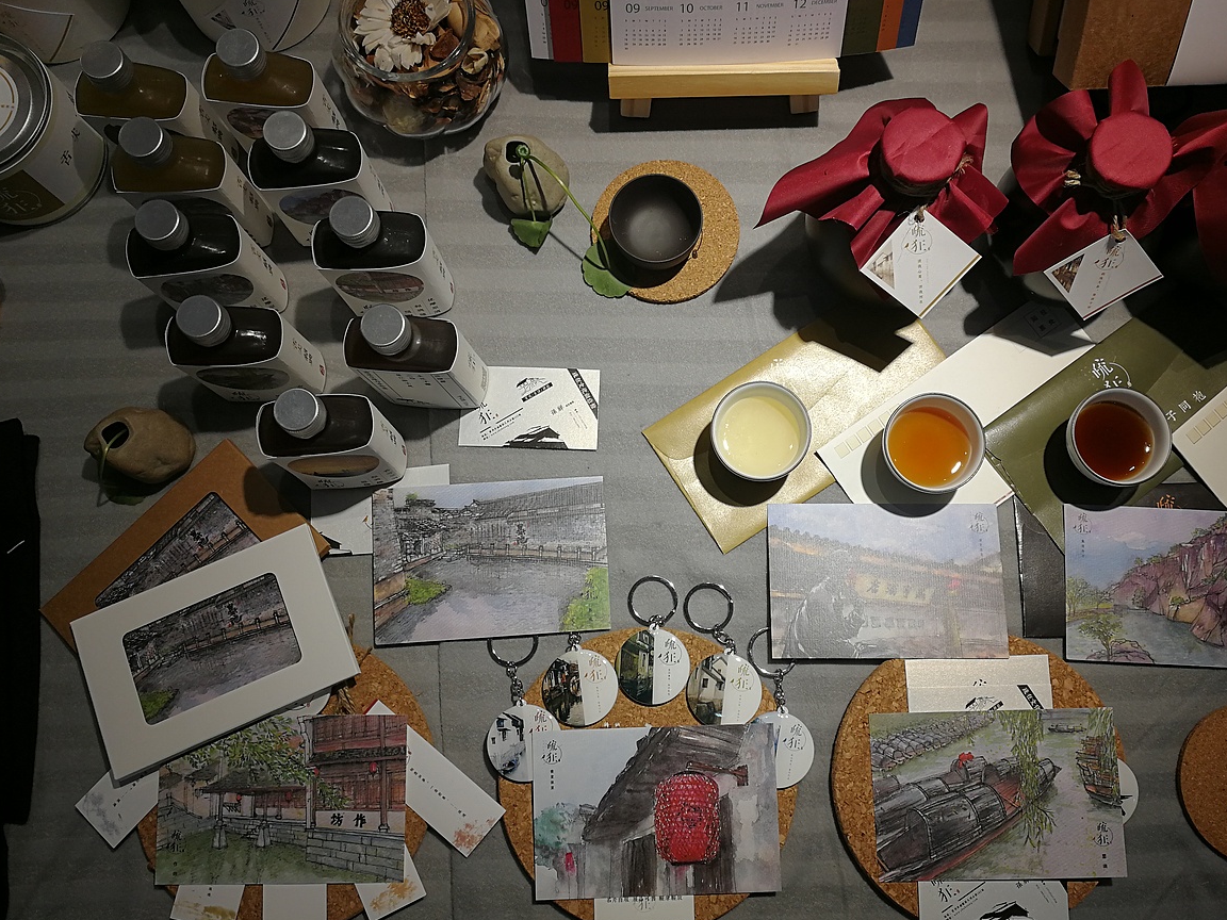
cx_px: 670
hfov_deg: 59.9
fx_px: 1063
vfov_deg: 46.8
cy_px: 482
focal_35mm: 30
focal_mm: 3.95
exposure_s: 1/100
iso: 50
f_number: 2.2
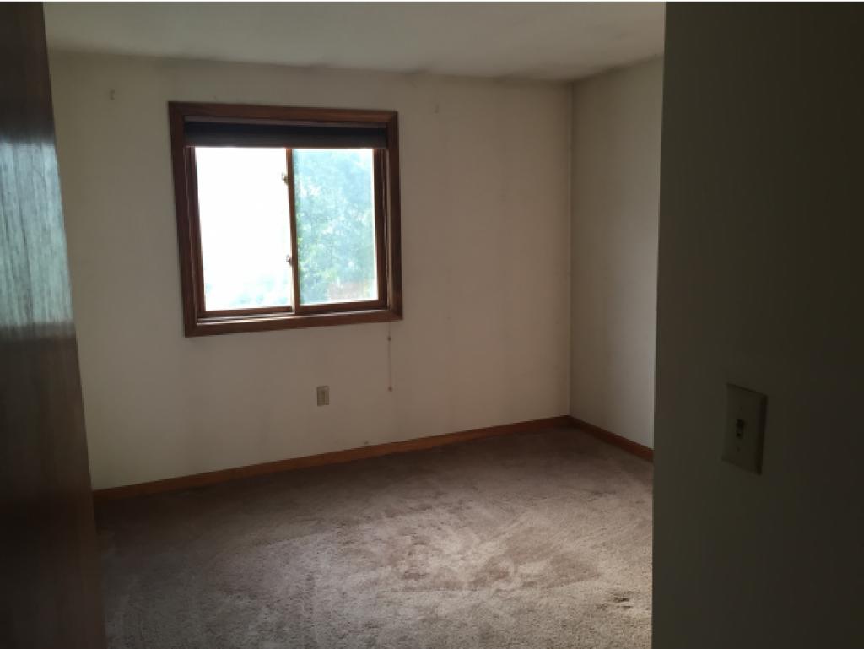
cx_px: 432
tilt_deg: -8.3
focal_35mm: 29
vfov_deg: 48.3
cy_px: 324
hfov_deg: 61.6
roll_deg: -1.0
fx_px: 724
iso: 32
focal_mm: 4.15
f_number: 2.2
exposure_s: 1/40
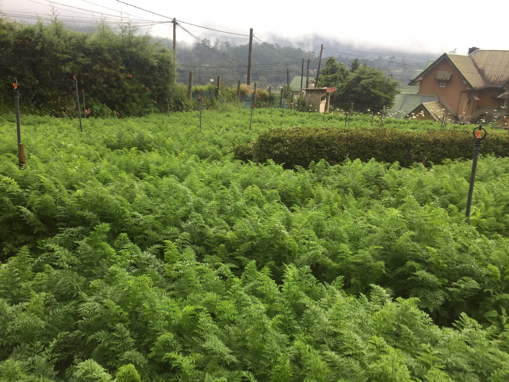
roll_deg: -3.0
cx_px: 254
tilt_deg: -17.7
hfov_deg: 61.7
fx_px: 426
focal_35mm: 29
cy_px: 191
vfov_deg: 48.2
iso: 40
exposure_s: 1/50
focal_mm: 4.15
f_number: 2.2
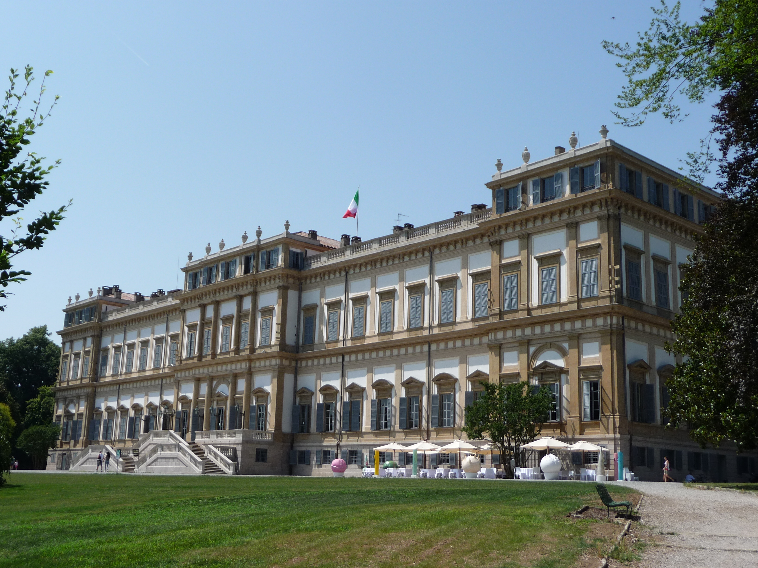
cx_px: 379
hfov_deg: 46.8
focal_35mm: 40
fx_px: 876
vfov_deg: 36.0
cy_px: 284
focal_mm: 6.7
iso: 100
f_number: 3.9
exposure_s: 1/1000
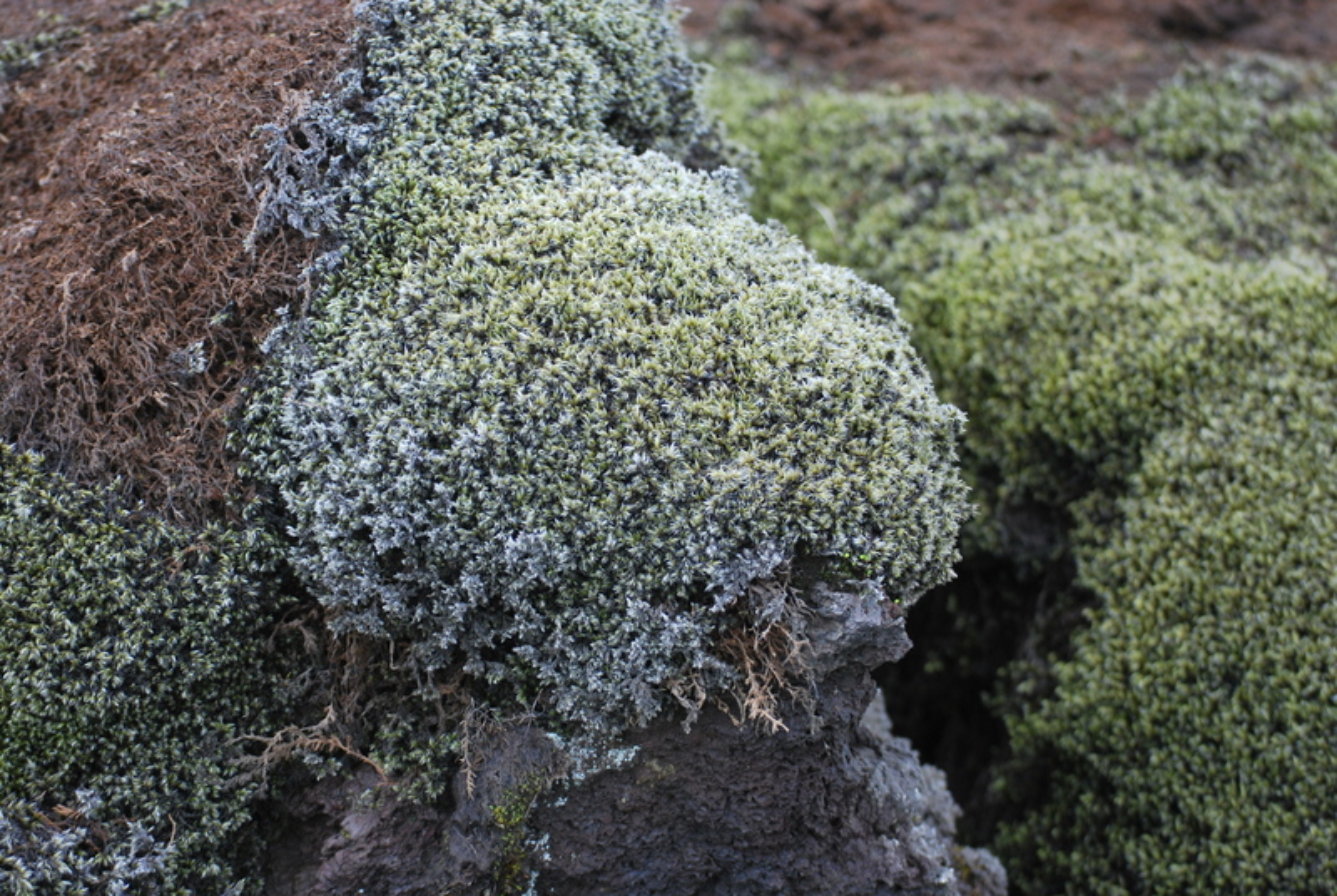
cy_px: 448
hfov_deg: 24.6
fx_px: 3068
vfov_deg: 16.6
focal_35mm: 82
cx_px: 668
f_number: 4.5
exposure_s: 1/60
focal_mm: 55
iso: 200
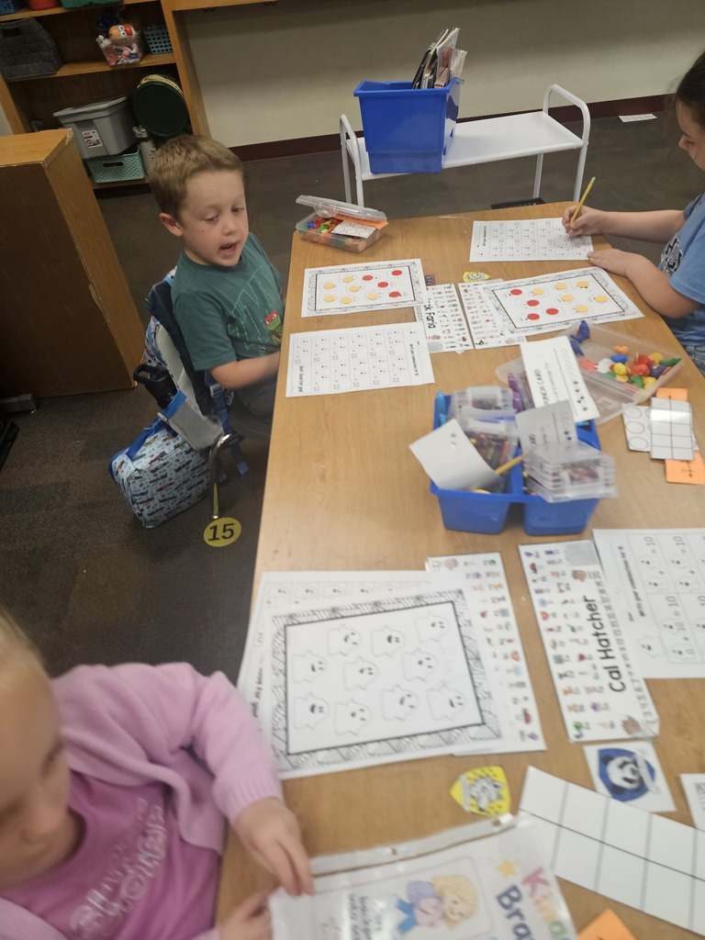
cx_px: 352
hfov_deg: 58.9
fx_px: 625
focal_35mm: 23
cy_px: 470
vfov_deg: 73.9
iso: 160
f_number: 1.7
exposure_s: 1/120
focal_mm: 6.3
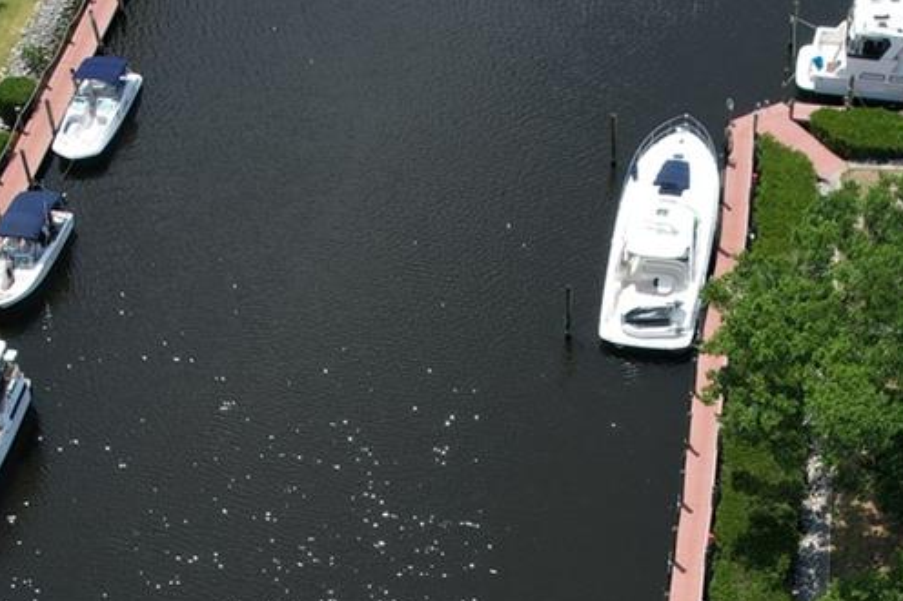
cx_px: 577
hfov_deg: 28.3
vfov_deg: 18.8
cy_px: 561
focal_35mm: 71
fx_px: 1780
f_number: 2.8
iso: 100
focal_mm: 8.38
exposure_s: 1/2000
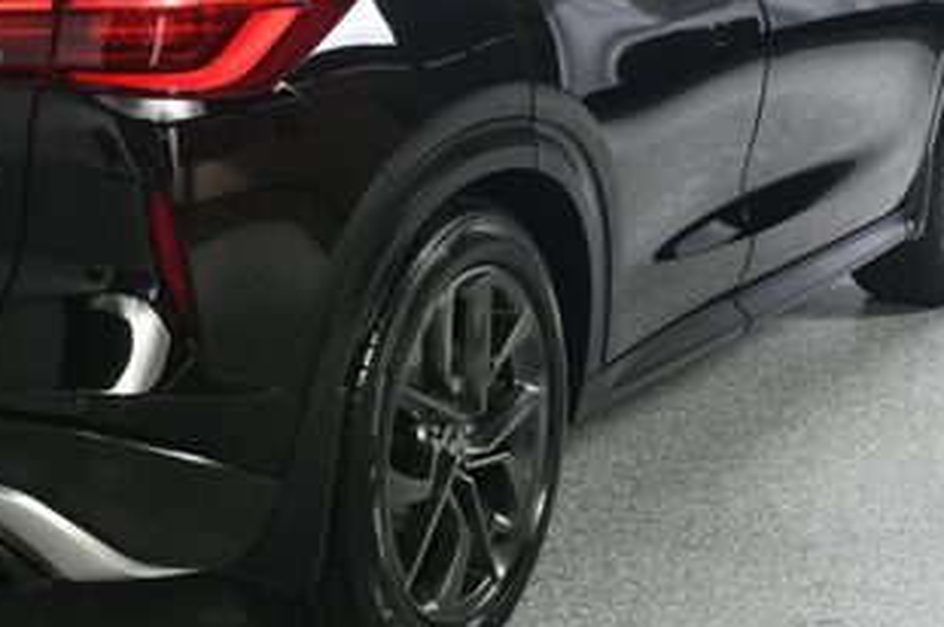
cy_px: 134
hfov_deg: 21.6
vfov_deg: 14.6
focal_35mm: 93
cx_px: 174
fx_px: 2436
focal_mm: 30
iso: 100
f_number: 9
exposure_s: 1/160
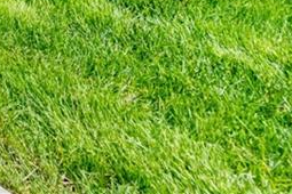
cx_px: -432
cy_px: -413
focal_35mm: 94
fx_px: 762
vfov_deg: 10.1
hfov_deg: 14.0
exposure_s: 1/1600
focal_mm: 15
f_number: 7.1
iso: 1250
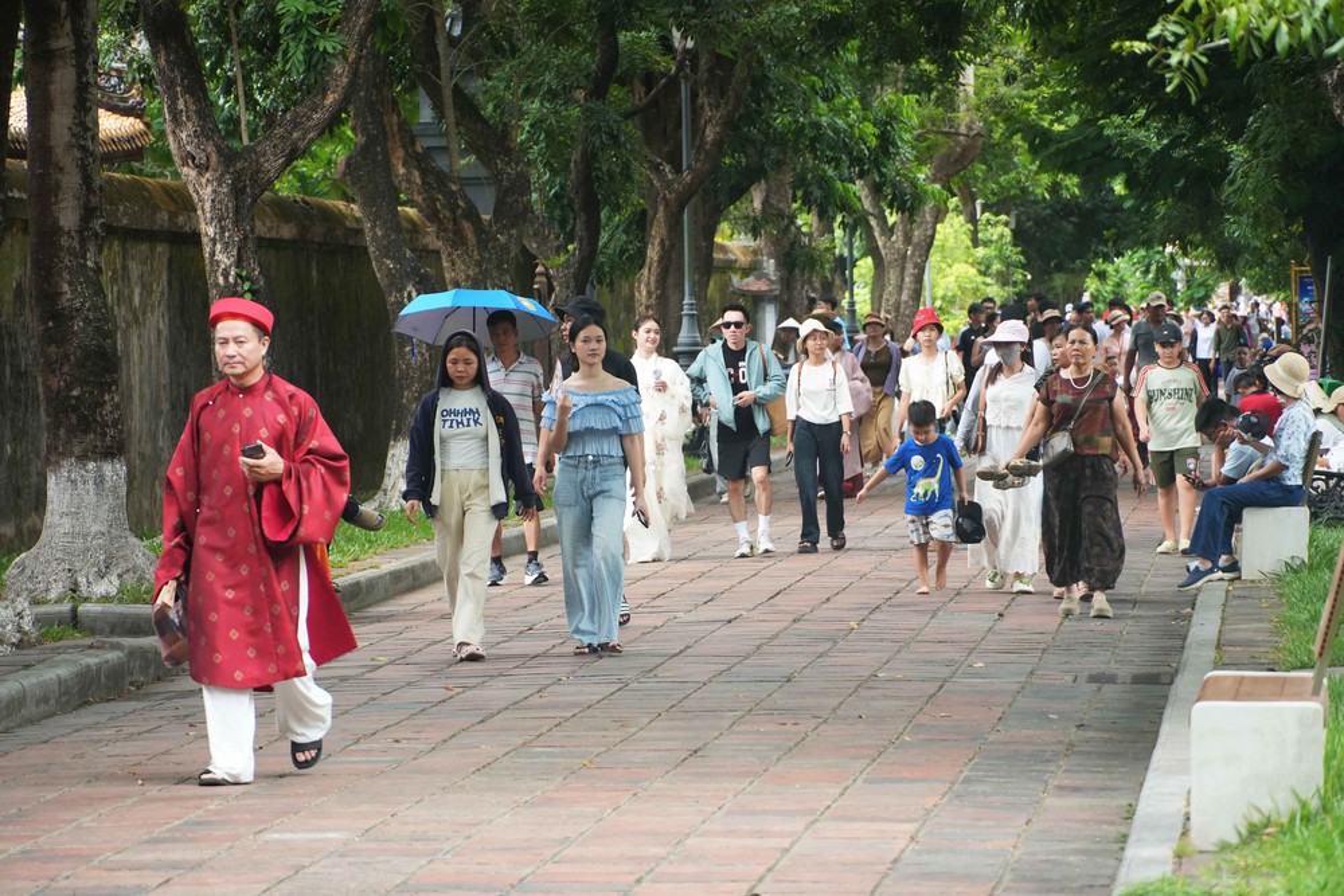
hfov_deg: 10.2
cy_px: 448
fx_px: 7561
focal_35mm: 202
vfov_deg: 6.8
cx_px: 672
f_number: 5.6
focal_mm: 135
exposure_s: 1/250
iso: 500
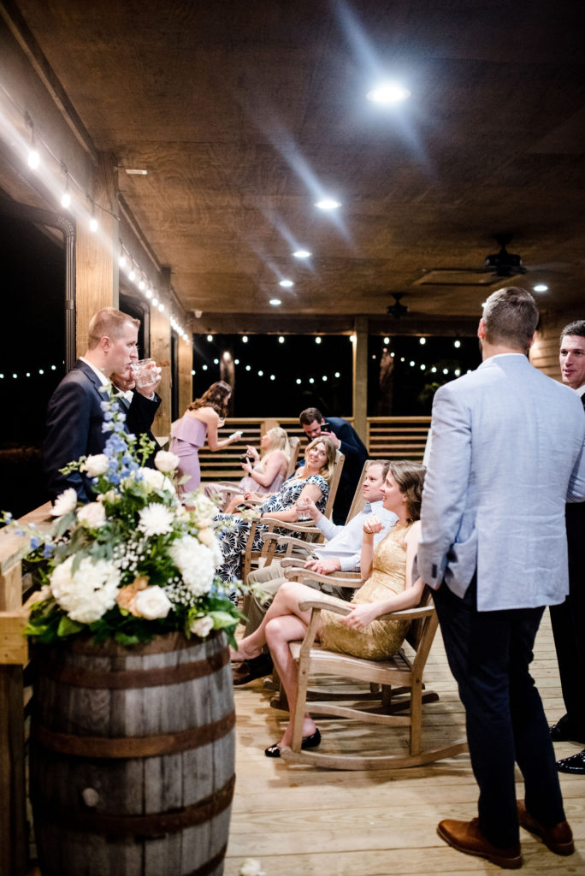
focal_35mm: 35
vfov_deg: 54.4
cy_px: 438
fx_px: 852
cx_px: 292
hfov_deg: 37.9
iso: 2000
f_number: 2
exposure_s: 1/80
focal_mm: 35
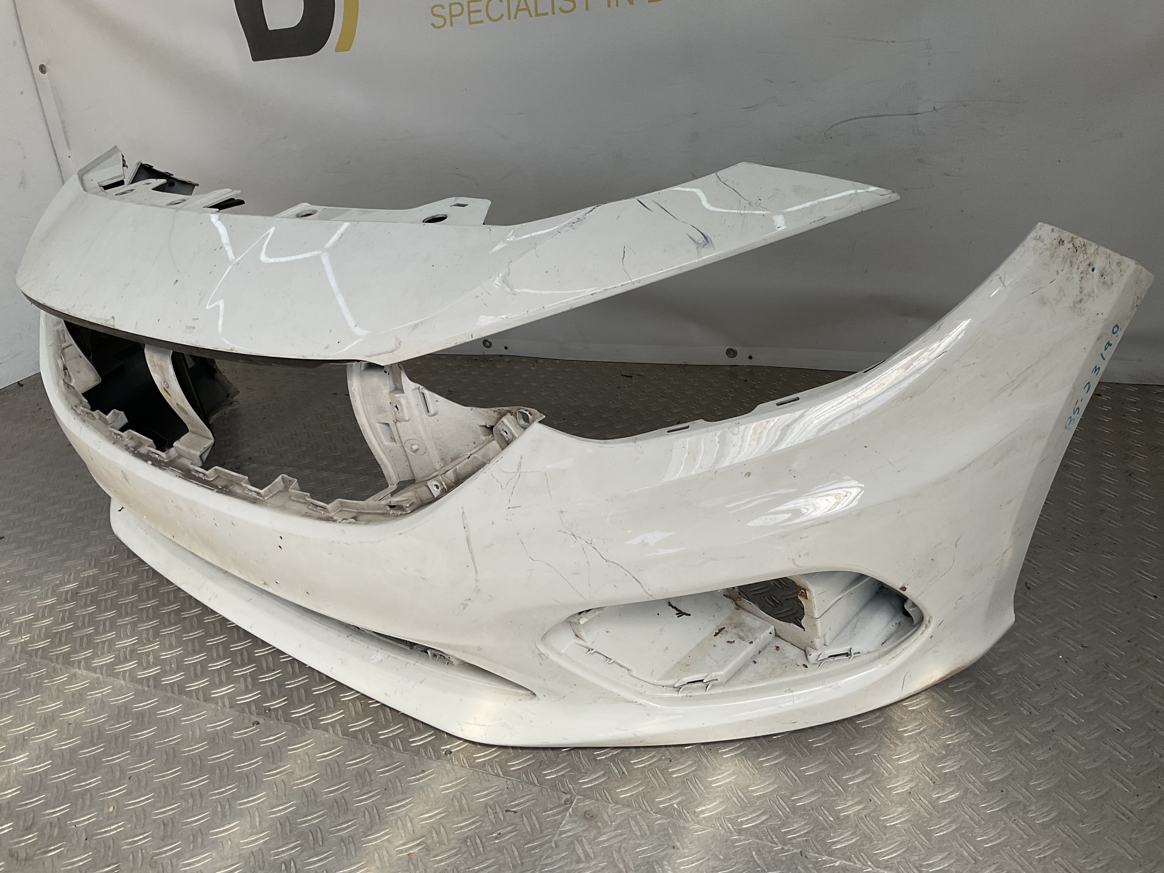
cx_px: 582
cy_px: 436
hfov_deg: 61.7
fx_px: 975
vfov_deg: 48.2
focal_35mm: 29
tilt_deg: -25.6
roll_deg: +6.4
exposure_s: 1/962
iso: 16
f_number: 1.8
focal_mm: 3
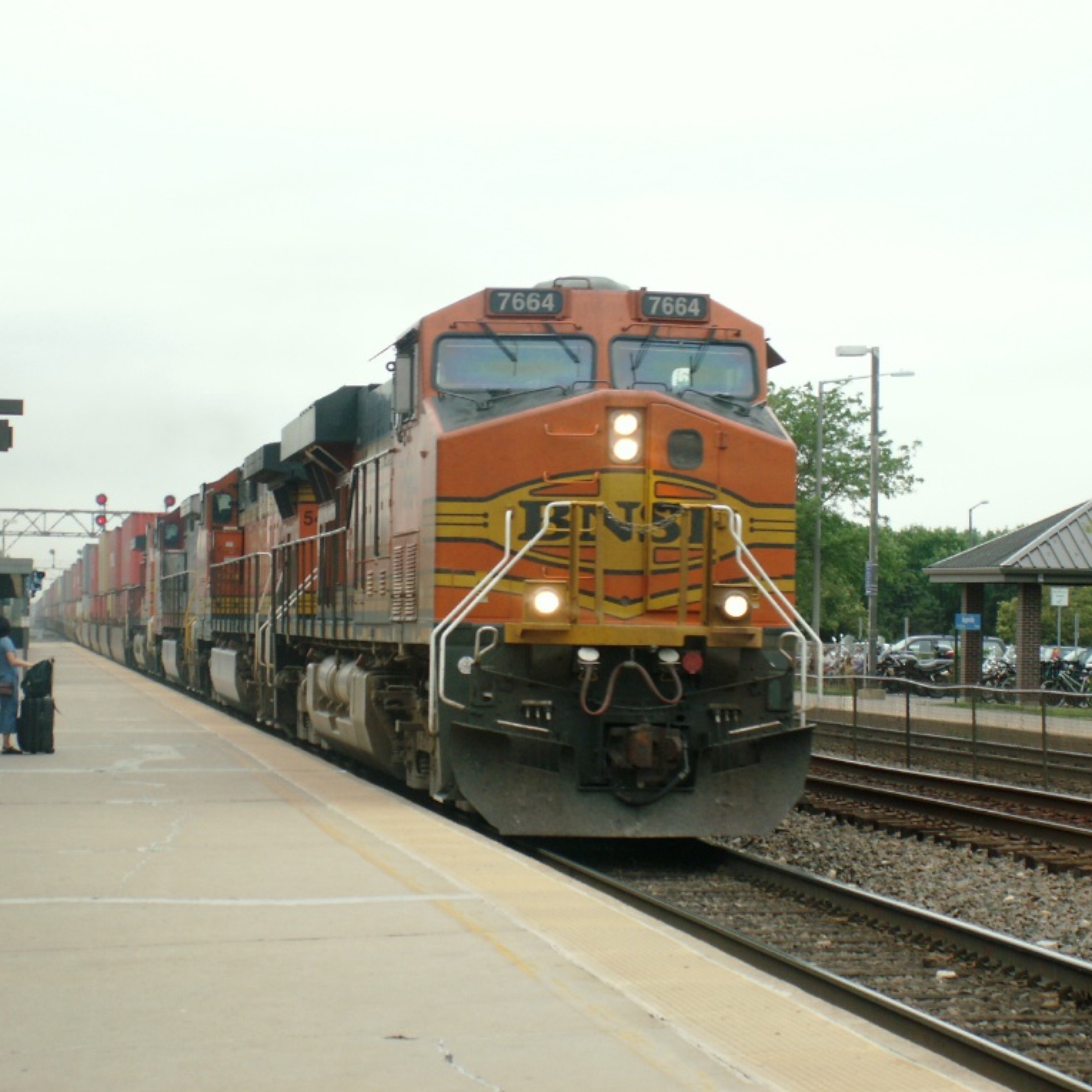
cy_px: 547
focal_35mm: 97
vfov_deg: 17.9
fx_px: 3462
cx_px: 531
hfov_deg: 17.9
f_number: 3.5
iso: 50
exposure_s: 1/250
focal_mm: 13.62
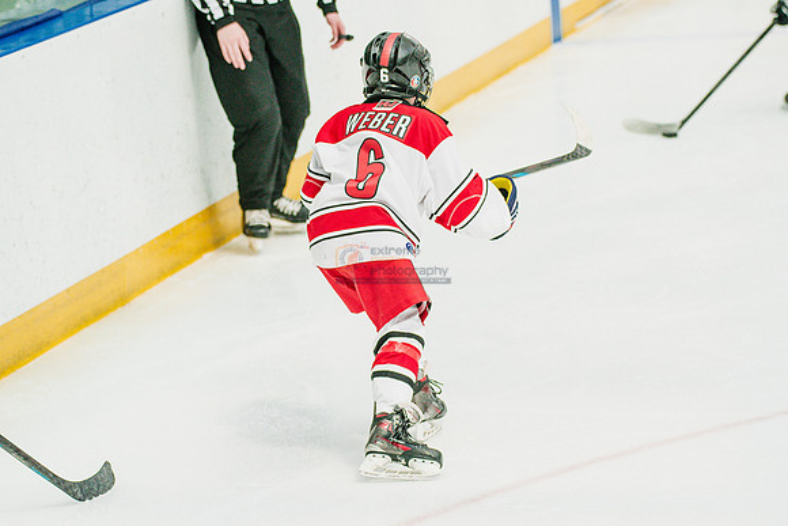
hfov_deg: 10.8
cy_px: 250
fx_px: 4184
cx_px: 449
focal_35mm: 191
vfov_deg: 7.2
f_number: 4
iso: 1600
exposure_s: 1/2000
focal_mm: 140
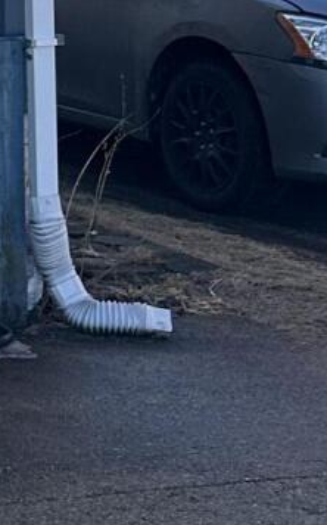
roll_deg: -0.1
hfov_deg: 7.8
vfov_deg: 14.2
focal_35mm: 143
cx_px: -700
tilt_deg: -0.6
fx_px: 2042
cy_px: -108
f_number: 1.78
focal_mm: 6.86
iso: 80
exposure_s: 1/1988
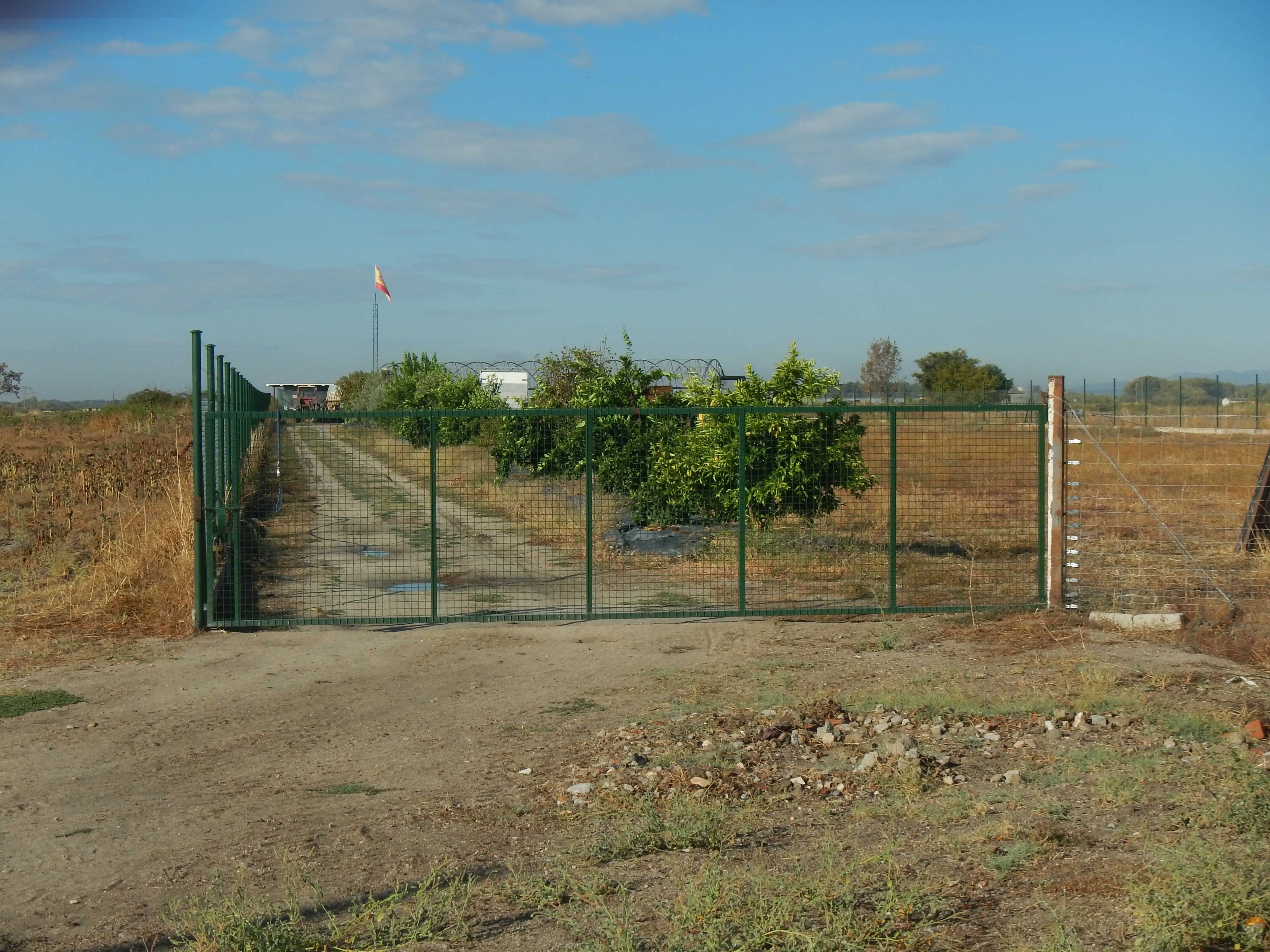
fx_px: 2201
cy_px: 476
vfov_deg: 24.4
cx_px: 635
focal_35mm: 60
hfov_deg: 32.2
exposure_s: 1/400
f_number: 8.4
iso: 125
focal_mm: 10.8
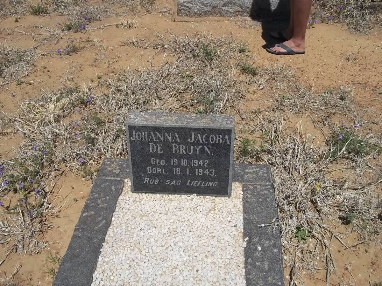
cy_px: 143
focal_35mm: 32
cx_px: 191
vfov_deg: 44.2
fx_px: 353
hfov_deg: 56.8
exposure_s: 1/1000
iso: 80
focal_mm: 5.7
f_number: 5.5
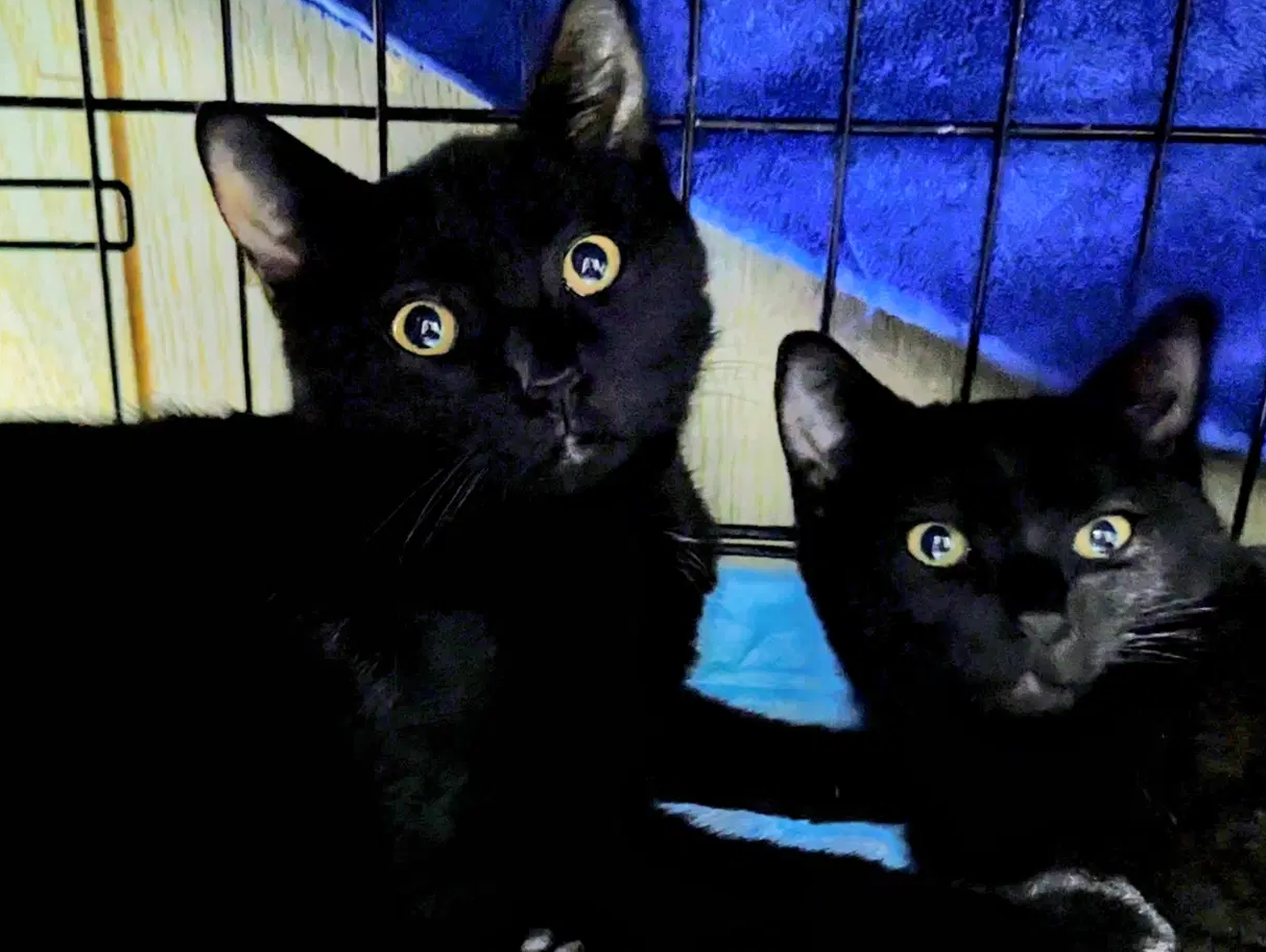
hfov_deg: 48.7
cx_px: 529
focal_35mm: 38
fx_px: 1392
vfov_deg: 37.4
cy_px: 638
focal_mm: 6.81
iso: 4533
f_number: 1.85
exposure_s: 1/15
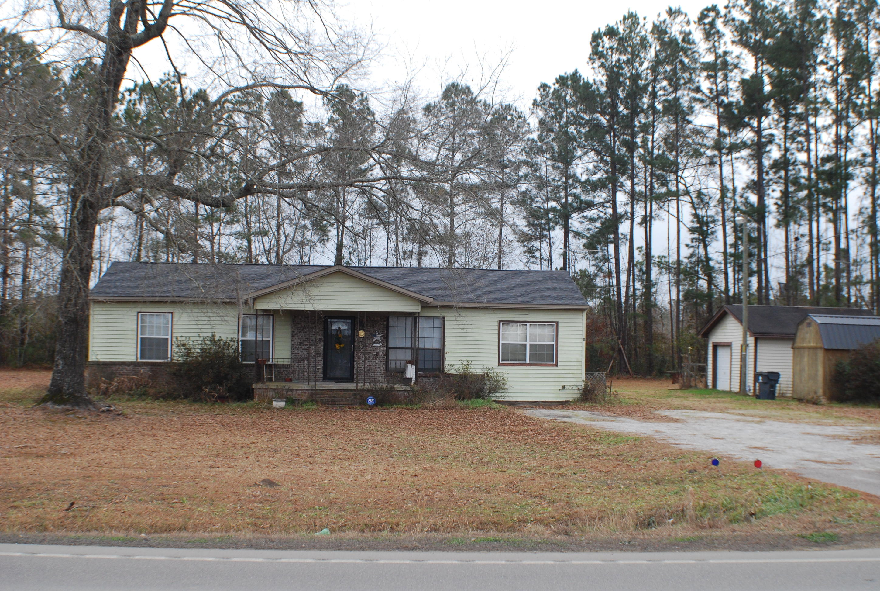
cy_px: 296
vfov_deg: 22.7
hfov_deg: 33.3
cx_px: 440
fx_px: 1470
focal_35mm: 60
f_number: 8
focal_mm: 40
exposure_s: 1/250
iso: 400
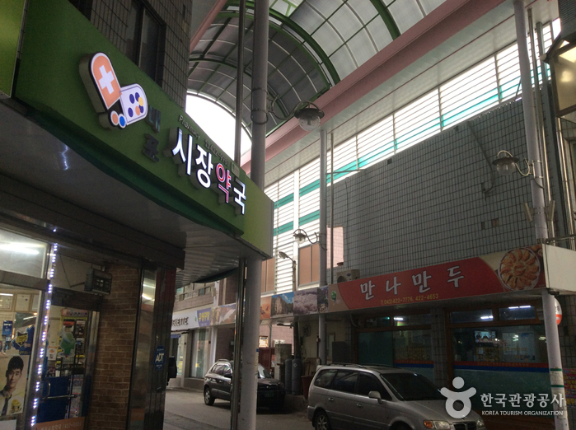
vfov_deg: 42.8
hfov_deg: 55.4
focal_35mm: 33
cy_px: 215
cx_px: 288
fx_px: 548
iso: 50
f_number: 2.4
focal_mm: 3.3
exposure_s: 1/60
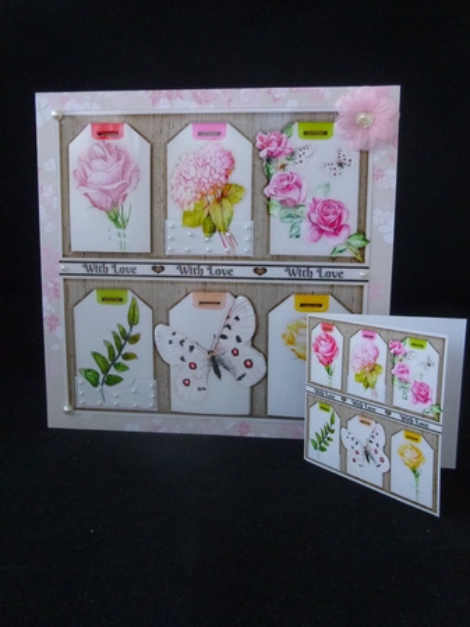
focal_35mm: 25
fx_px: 453
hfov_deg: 54.8
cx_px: 235
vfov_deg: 69.4
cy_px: 314
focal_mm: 4.5
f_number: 3.1
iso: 400
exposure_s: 1/50
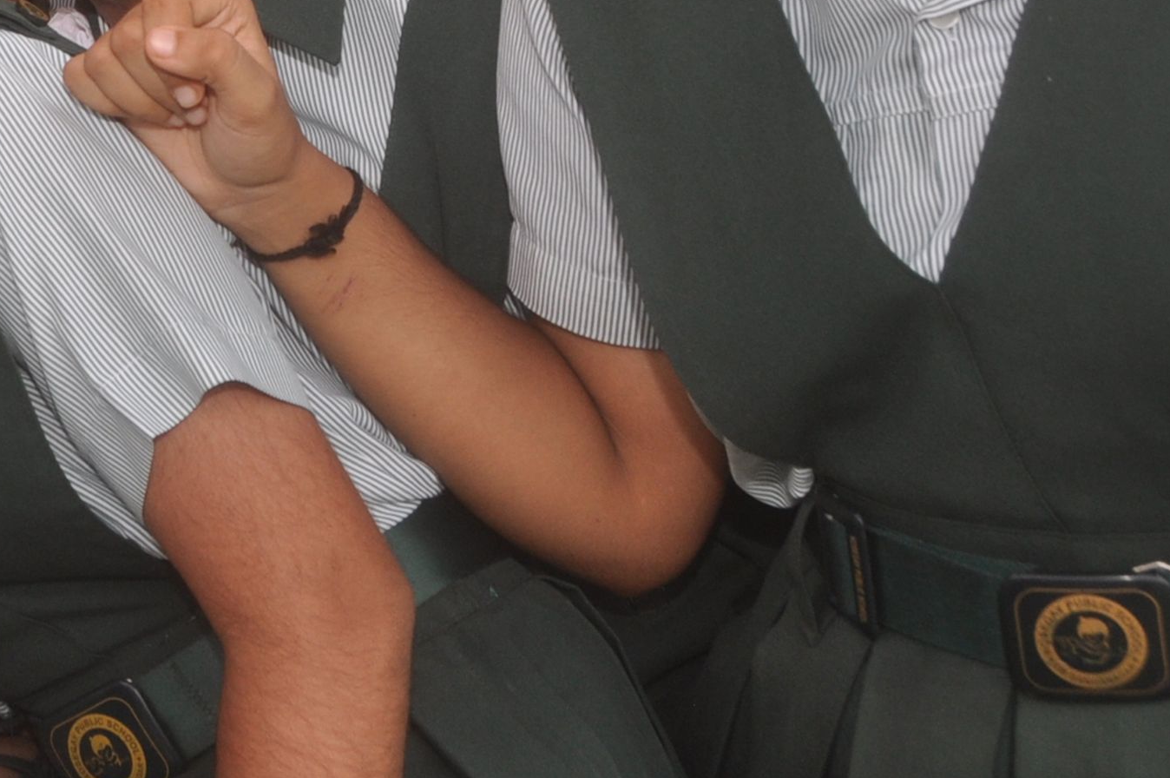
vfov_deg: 14.7
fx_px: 2890
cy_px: -228
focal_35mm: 89
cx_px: -234
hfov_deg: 21.3
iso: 250
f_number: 6.3
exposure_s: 1/250
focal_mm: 20
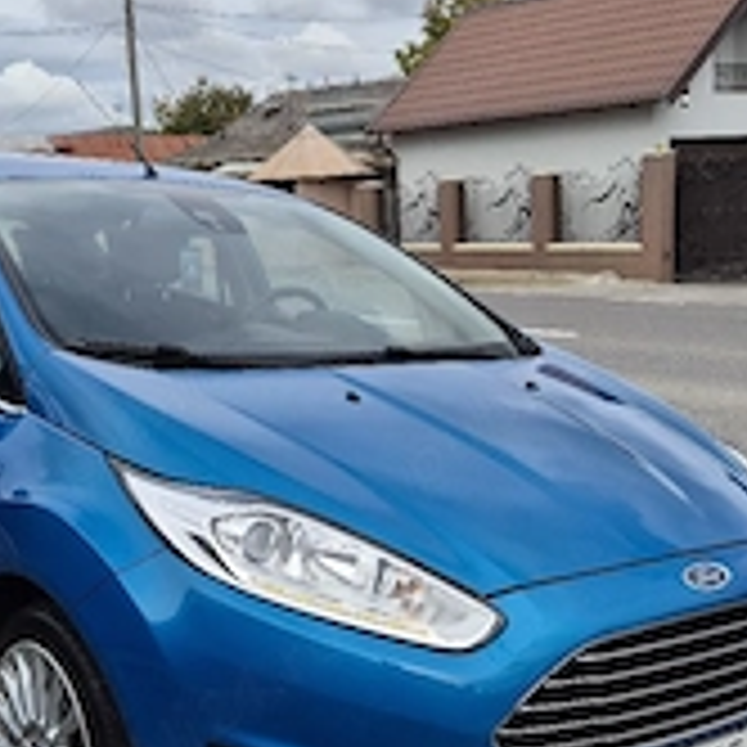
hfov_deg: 34.5
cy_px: 432
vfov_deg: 34.6
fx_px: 1196
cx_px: 288
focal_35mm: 49
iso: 25
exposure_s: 1/2000
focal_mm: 5.4
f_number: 1.8
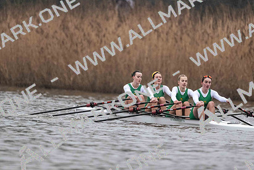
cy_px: 77
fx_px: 3986
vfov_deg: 2.4
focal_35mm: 565
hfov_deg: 3.6
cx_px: 145
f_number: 4.5
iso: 5000
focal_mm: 400
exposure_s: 1/1600
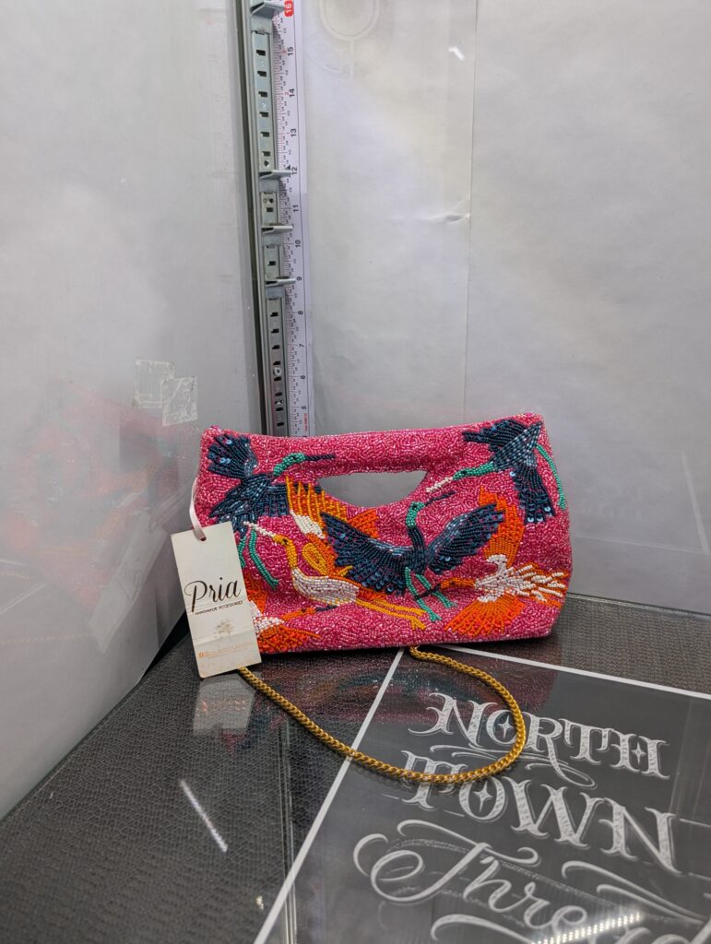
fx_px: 656
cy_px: 472
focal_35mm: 24
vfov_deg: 71.5
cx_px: 356
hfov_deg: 56.9
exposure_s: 1/270
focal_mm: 6.9
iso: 22
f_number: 1.68
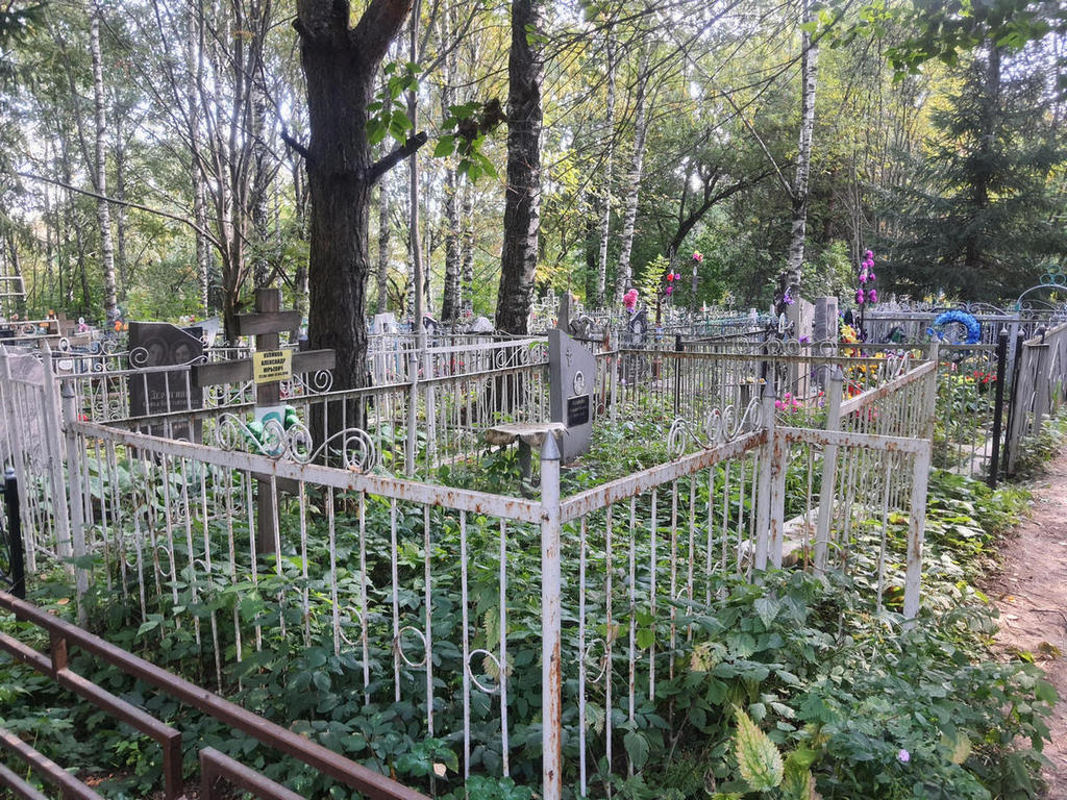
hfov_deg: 67.3
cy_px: 400
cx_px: 534
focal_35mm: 26
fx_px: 801
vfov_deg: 53.1
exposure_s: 1/100
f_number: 1.7
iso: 100
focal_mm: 4.32
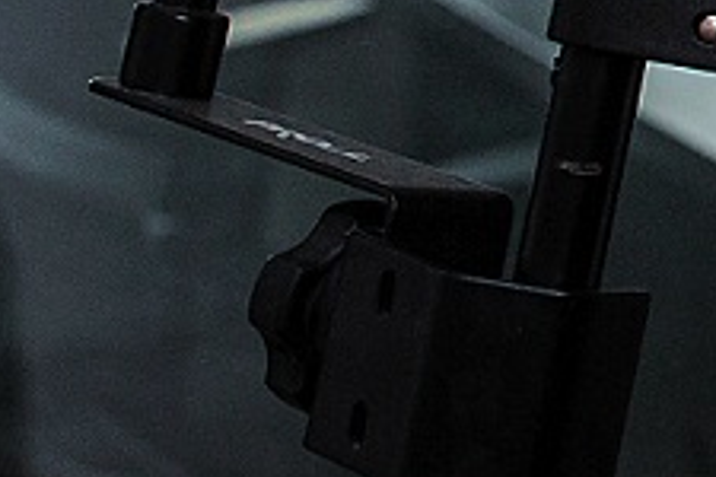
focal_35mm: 212
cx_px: 1936
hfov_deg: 8.5
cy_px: -647
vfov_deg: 6.2
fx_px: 4216
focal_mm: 35
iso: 500
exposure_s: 1/125
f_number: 6.3
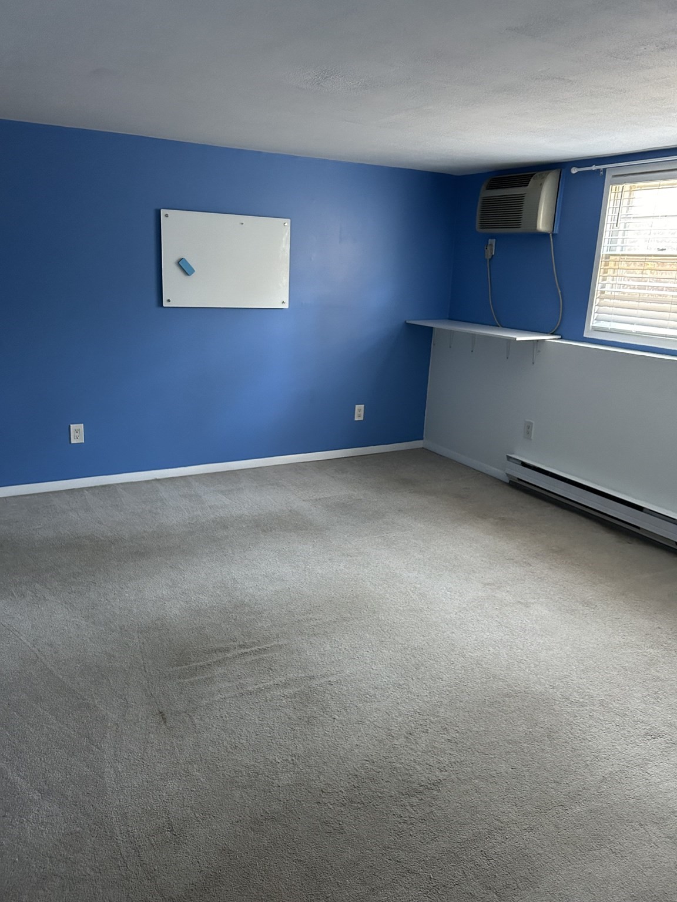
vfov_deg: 67.3
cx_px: 338
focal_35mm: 26
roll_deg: -0.6
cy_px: 451
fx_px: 678
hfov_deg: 53.1
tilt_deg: -14.5
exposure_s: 1/40
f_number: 1.5
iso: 400
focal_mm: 5.7
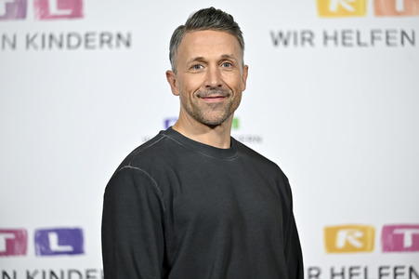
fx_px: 1628
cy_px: 140
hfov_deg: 14.7
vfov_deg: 9.8
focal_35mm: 140
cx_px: 210
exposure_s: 1/640
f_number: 2.8
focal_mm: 140
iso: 1000
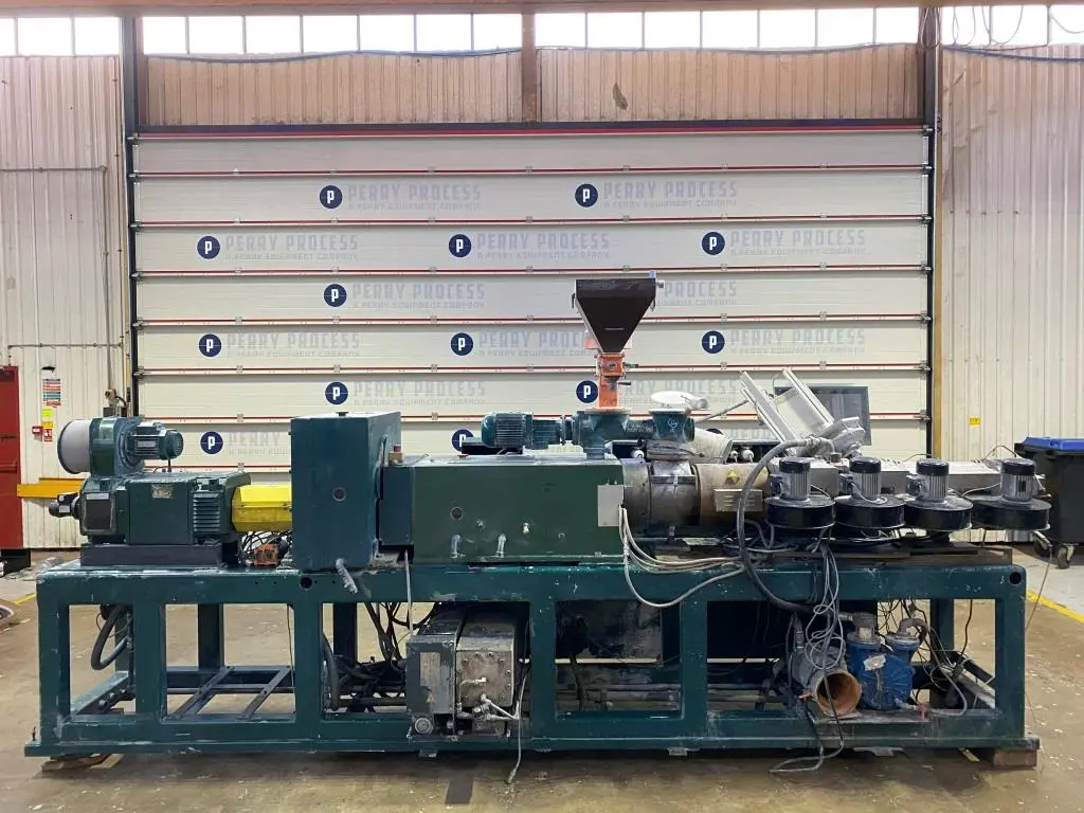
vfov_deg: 53.1
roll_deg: +0.6
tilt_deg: -3.1
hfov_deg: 67.3
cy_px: 406
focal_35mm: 26
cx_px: 542
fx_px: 814
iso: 320
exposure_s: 1/60
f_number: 1.8
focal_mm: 4.25
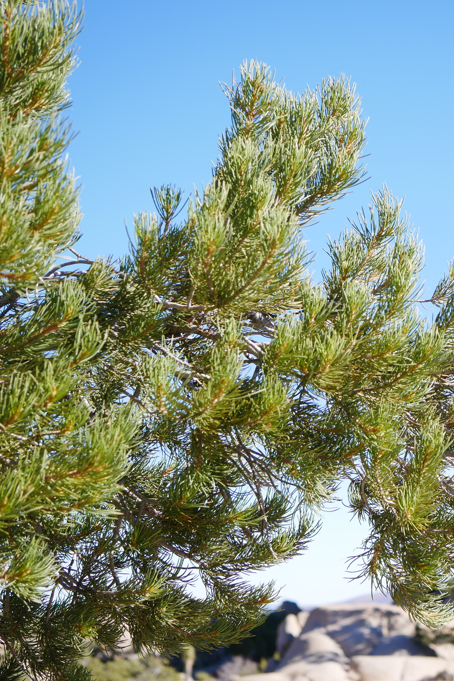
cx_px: 400
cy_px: 341
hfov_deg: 16.1
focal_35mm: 84
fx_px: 1589
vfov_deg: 24.2
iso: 200
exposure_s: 1/800
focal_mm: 30
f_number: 4
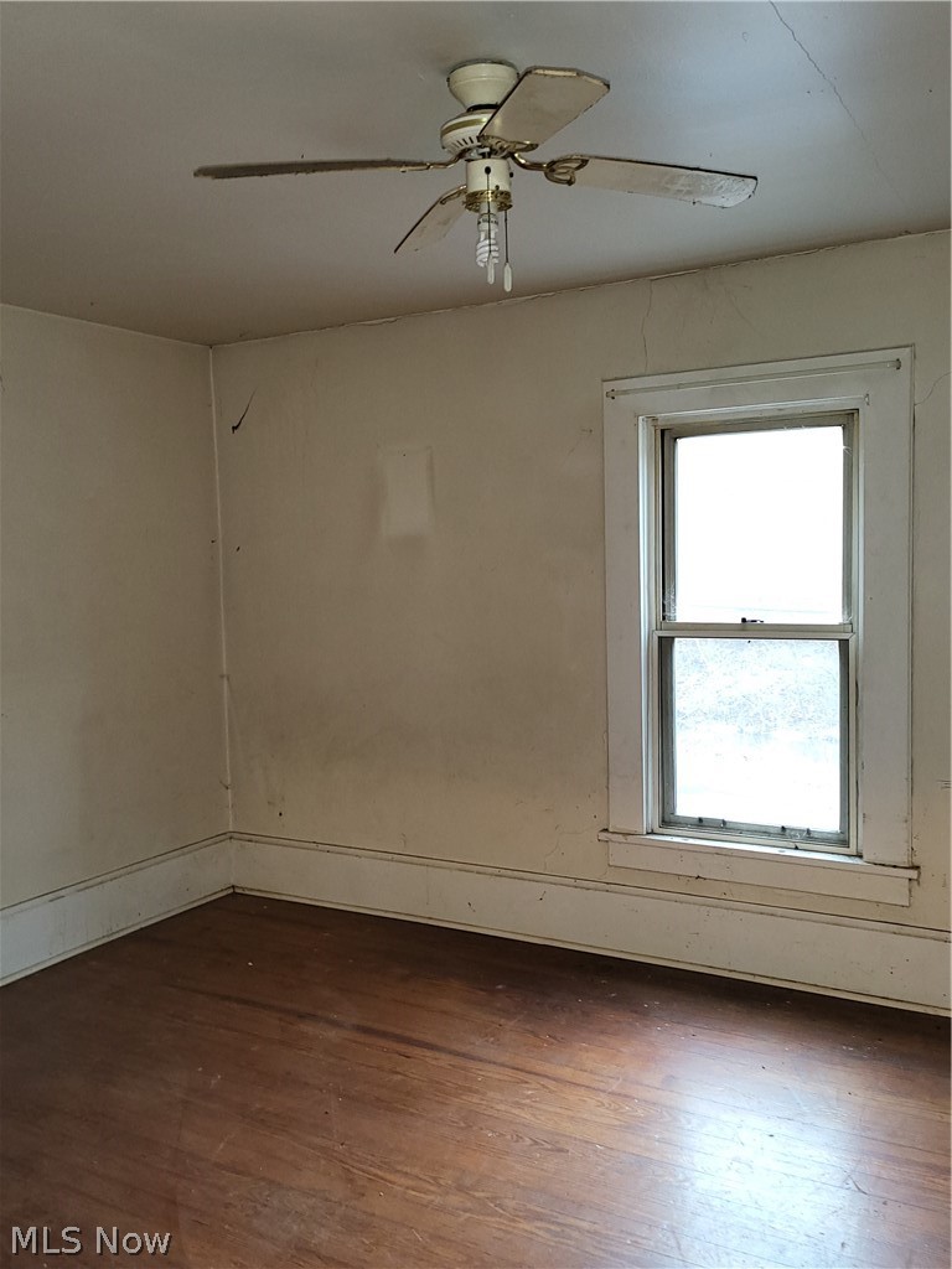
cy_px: 634
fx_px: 880
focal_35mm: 24
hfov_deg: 56.8
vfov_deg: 71.6
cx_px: 476
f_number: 1.8
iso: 125
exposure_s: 1/12
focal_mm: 5
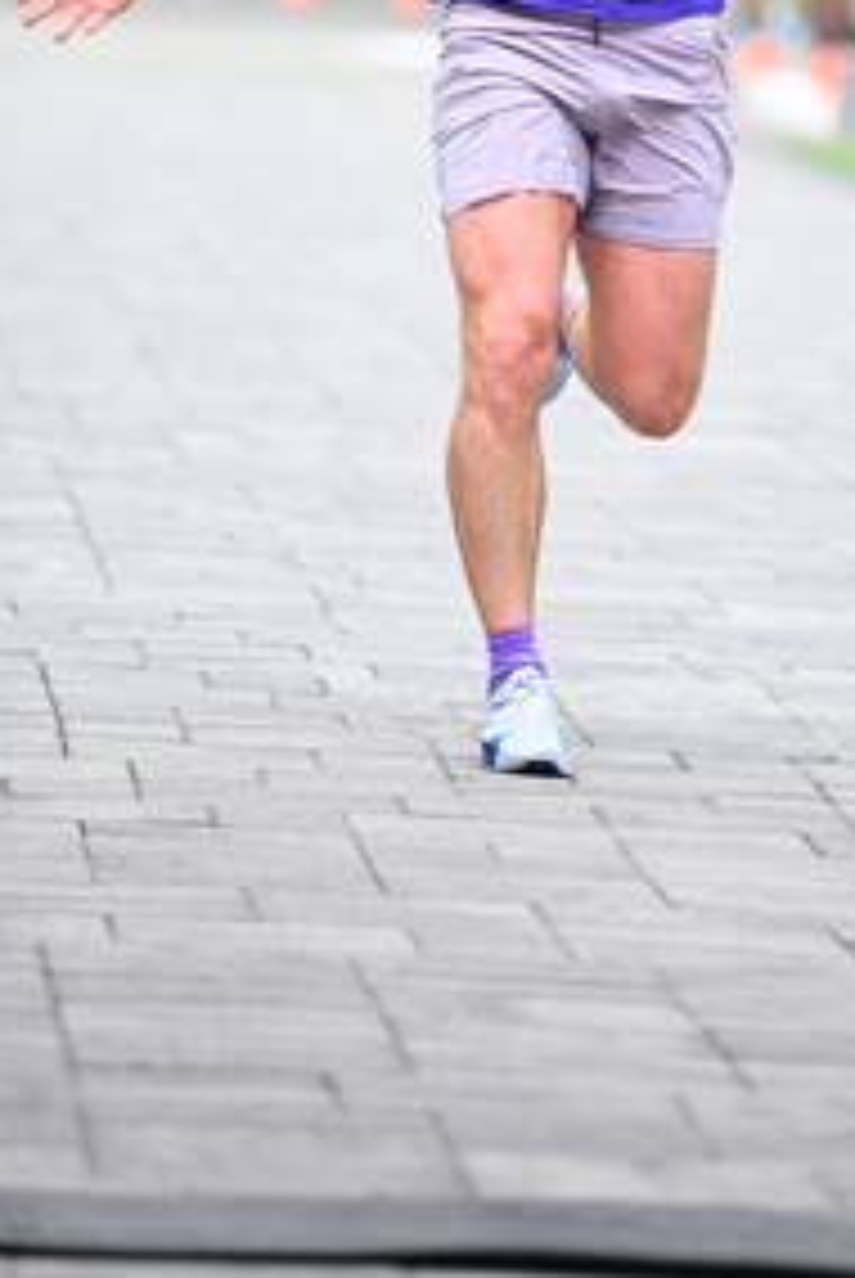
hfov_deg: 4.0
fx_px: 12366
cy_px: 72
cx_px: 628
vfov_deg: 5.9
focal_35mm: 348
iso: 1250
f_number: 2.8
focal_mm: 180
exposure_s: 1/1600
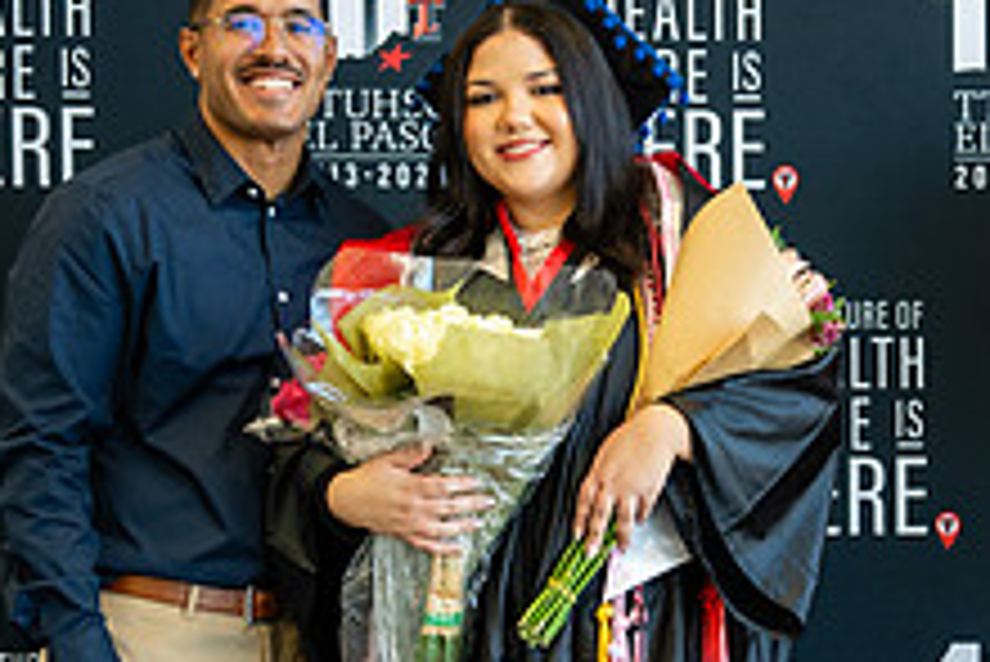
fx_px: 3825
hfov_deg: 14.7
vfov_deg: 9.9
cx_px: 727
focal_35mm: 139
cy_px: 523
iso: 500
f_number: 2.8
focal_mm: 48
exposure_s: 1/125
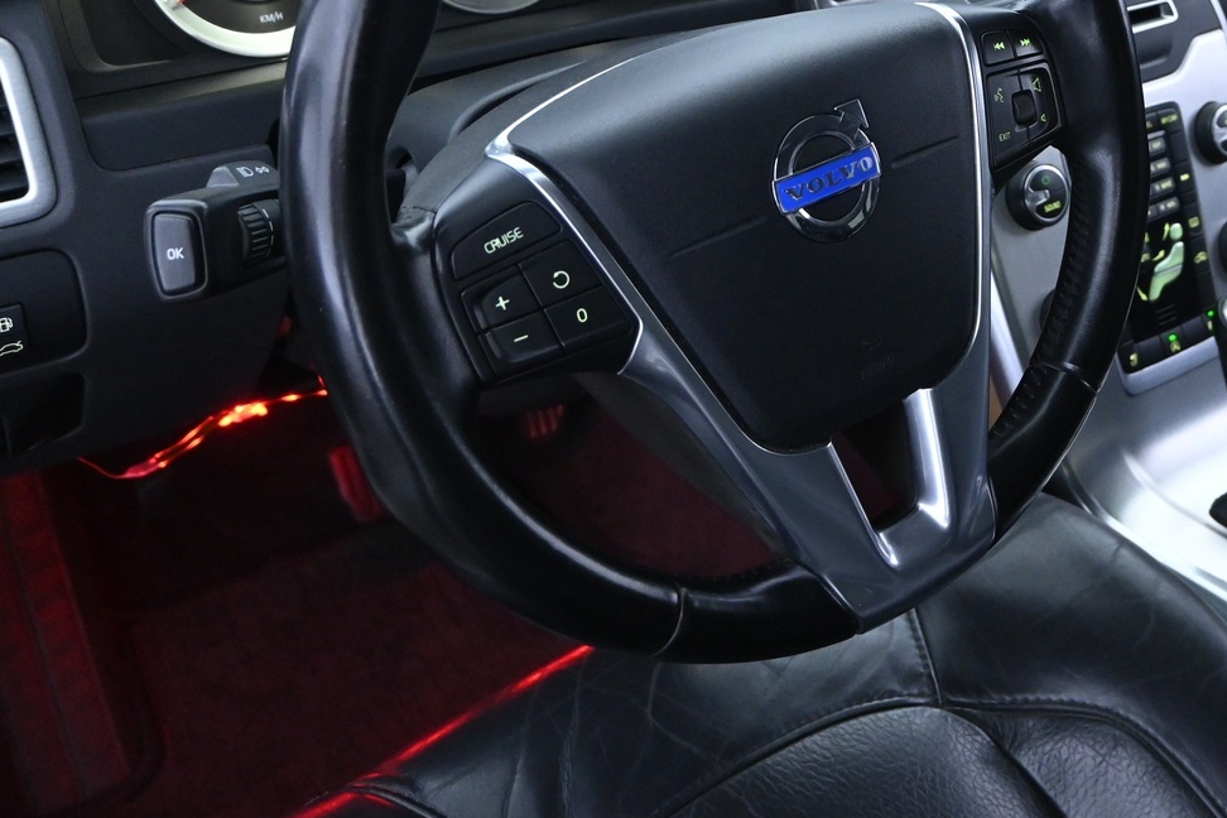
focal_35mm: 50
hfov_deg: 38.1
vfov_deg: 26.4
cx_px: 988
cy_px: 143
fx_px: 1704
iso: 3200
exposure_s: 1/30
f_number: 3.8
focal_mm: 20
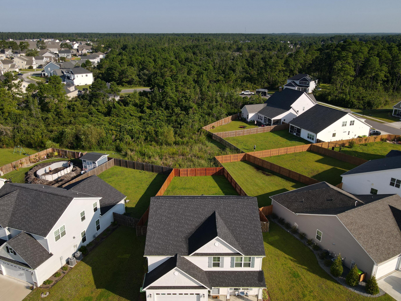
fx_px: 301
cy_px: 160
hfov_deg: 67.3
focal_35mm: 26
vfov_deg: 53.0
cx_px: 197
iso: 100
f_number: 2.8
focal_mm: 4.5
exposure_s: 1/640
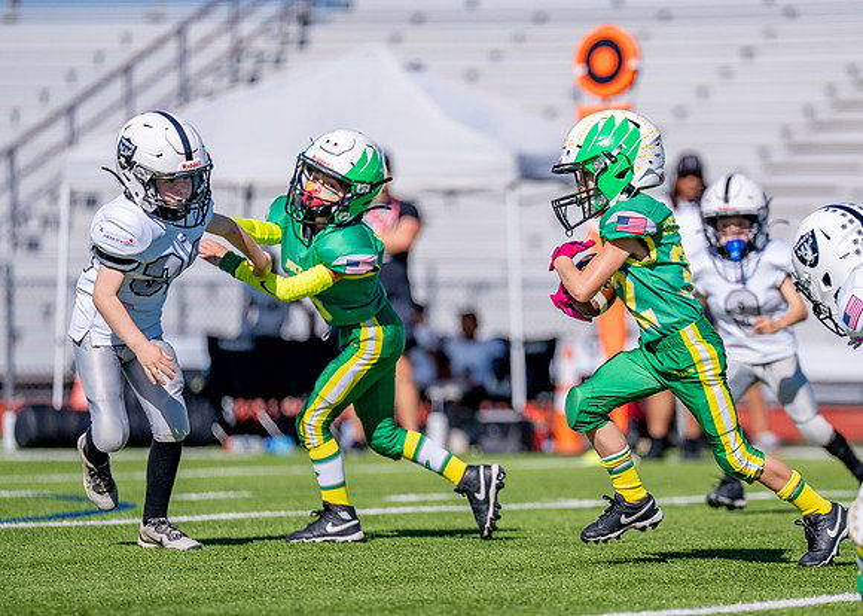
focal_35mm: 292
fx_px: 7164
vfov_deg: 4.9
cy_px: 322
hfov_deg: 6.9
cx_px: 599
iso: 250
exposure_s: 1/8000
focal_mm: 200
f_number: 2.8
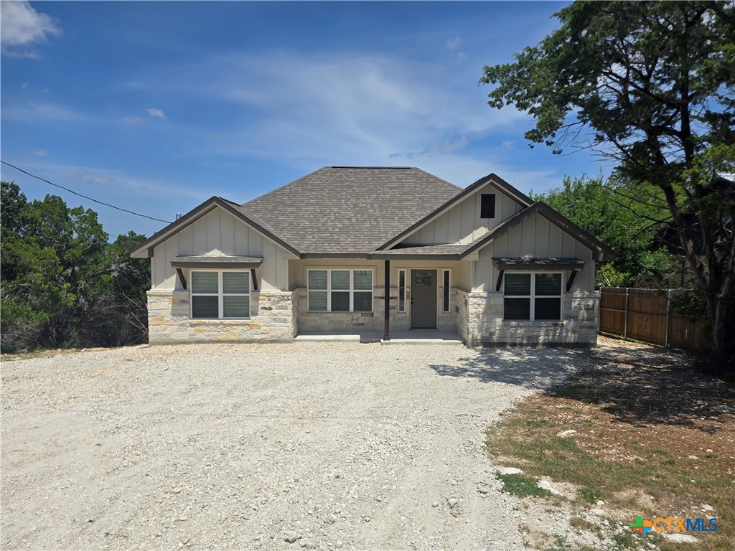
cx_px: 368
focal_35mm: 23
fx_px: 488
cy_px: 276
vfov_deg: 58.9
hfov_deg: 73.9
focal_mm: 6.3
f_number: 1.7
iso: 12
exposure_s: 1/1465
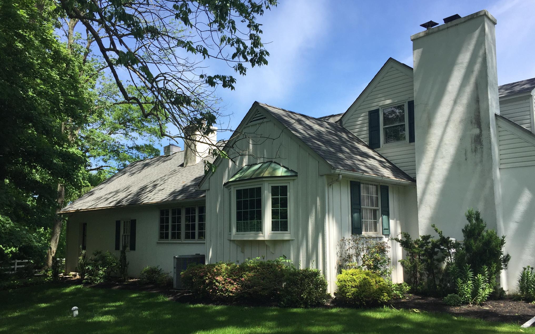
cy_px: 189
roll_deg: -1.2
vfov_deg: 40.5
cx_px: 269
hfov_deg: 61.2
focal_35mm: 31
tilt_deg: +5.5
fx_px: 452
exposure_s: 1/1130
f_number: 2.2
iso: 32
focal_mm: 4.15
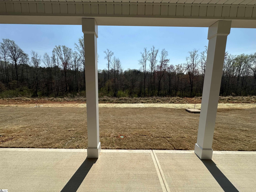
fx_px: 104
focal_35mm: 14
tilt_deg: -6.6
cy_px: 96
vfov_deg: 85.7
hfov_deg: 102.1
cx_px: 128
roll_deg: -1.0
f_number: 2.2
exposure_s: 1/2564
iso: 50
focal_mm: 2.22
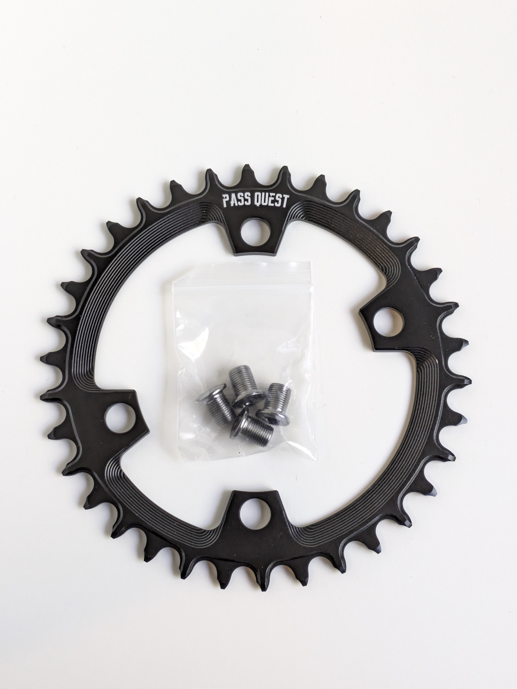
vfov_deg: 37.5
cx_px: 258
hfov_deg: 28.6
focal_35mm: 51
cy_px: 344
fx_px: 1015
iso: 312
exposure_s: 1/100
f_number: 1.89
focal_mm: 5.43
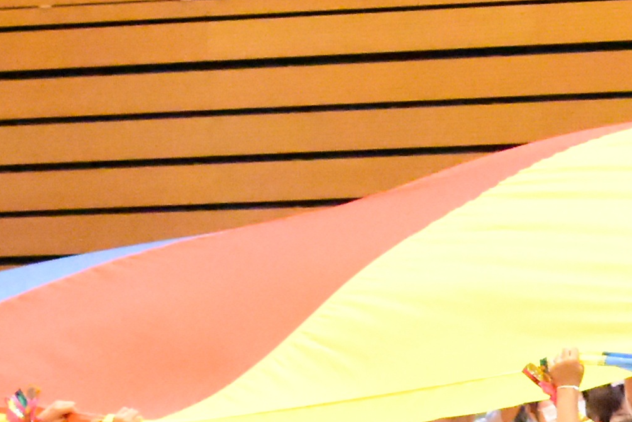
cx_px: 1060
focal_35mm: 344
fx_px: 6039
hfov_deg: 5.9
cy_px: 350
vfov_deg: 4.0
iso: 25600
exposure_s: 1/640
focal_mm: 48
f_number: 7.1
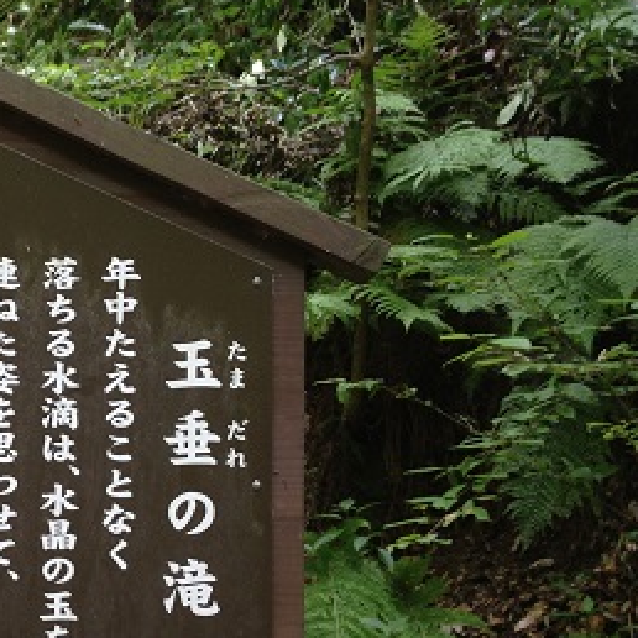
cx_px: -25
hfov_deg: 22.9
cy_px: 443
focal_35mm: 72
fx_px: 1501
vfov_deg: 23.8
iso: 50
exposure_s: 1/60
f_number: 2.4
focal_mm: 4.28
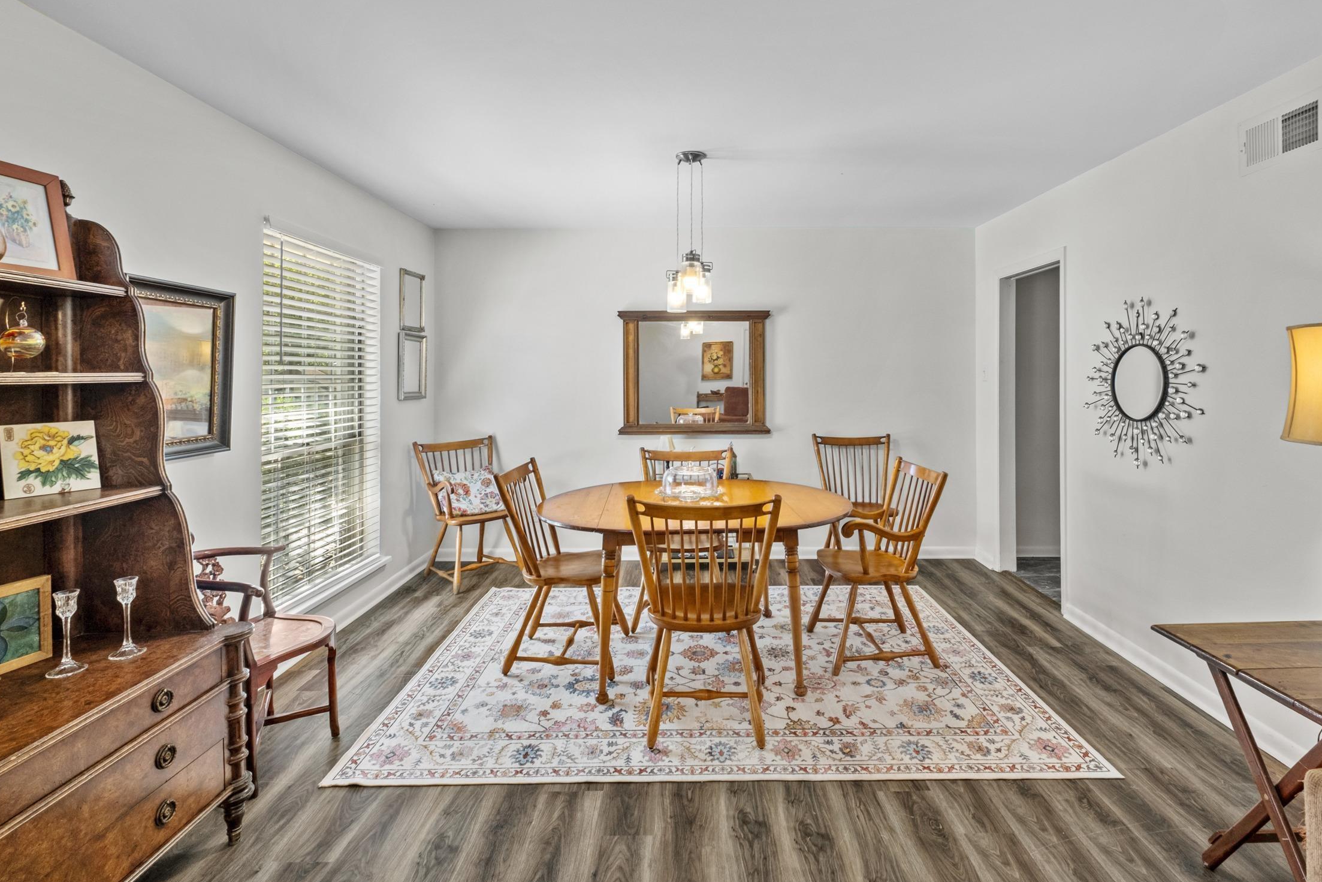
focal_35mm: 17
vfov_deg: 70.2
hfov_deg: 93.1
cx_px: 706
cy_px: 392
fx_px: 624
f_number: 7.1
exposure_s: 1/2.5
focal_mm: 10
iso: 400
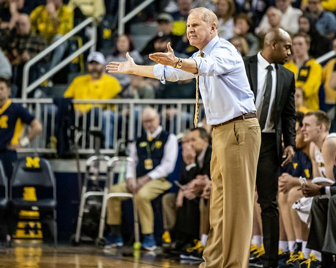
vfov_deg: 4.4
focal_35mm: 350
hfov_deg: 5.5
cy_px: 62
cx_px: 191
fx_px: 3481
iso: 6400
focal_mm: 200
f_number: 2.8
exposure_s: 1/1600
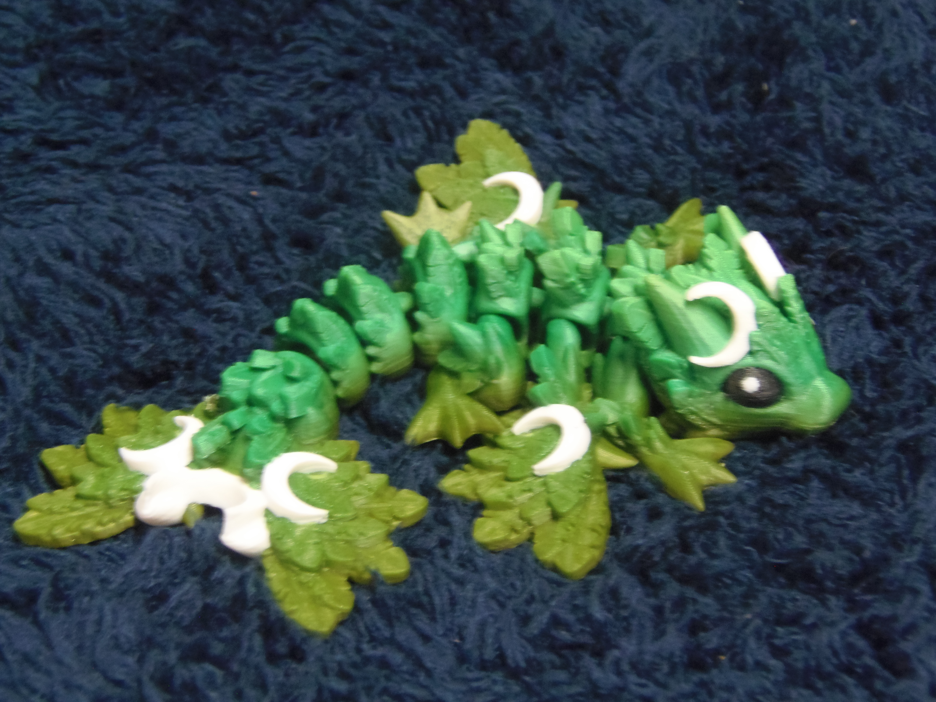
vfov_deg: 23.3
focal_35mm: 63
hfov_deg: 30.7
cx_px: 468
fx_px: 1703
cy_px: 351
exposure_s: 1/10
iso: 400
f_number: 4
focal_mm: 11.7
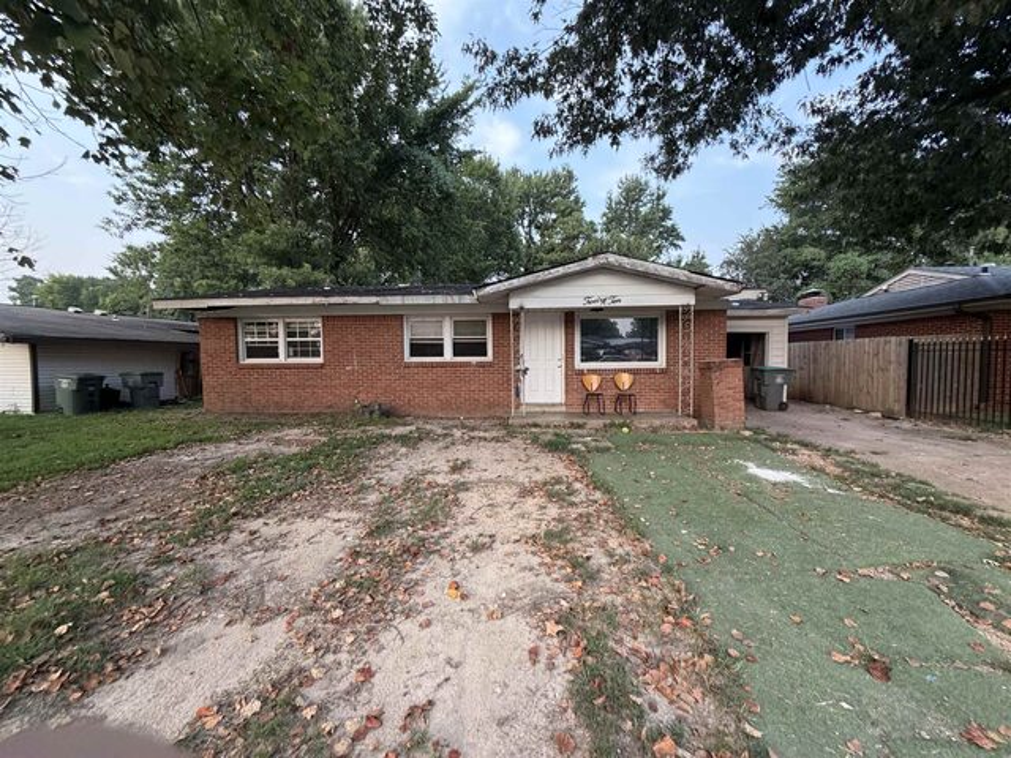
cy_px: 379
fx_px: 409
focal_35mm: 14
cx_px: 506
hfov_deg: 102.1
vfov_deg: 85.7
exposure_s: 1/121
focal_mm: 2.22
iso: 250
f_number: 2.2
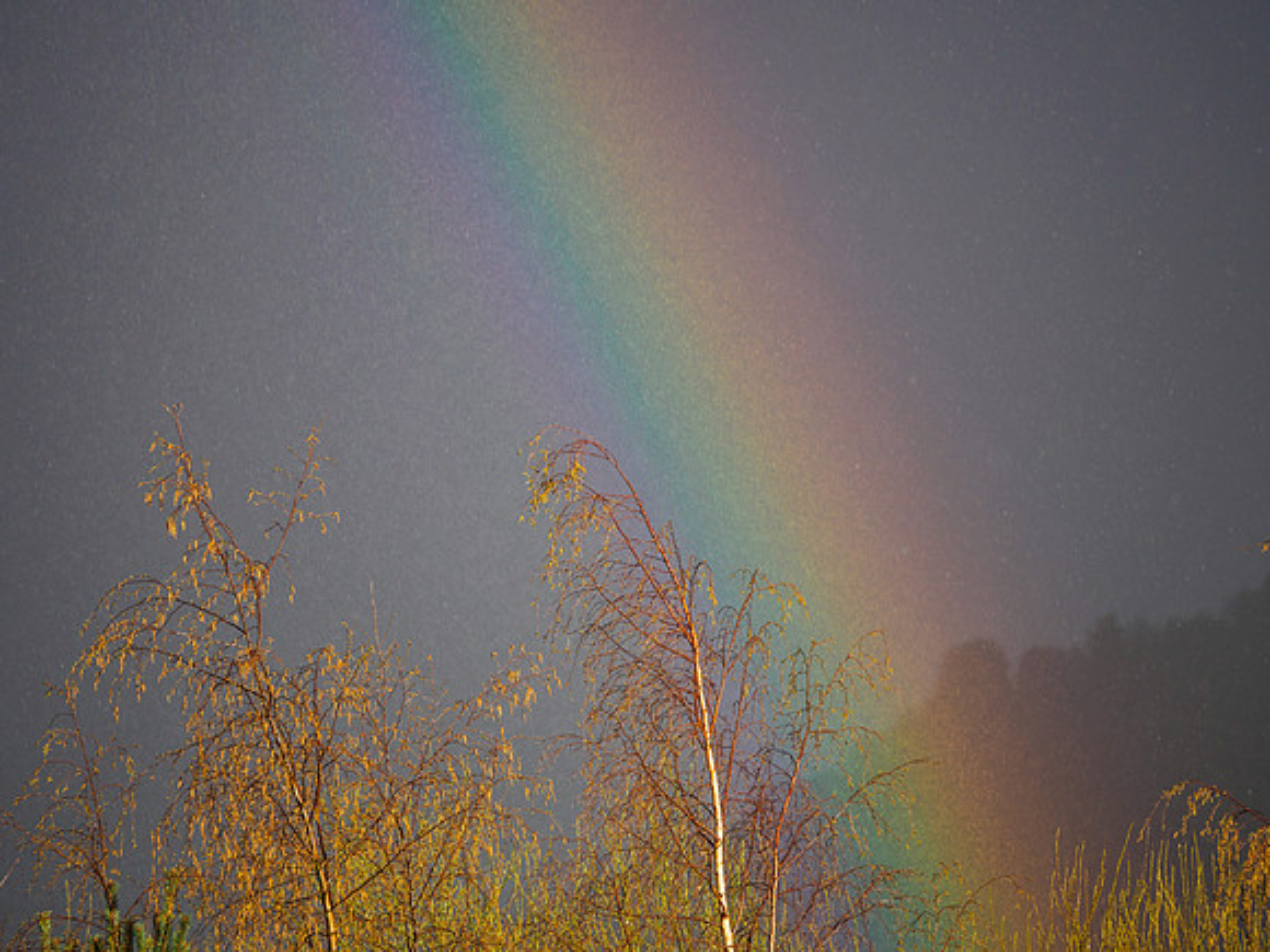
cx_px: 623
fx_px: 11220
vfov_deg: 4.9
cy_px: 467
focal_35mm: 306
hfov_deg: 6.5
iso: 200
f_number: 2.8
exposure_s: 1/400
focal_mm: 150
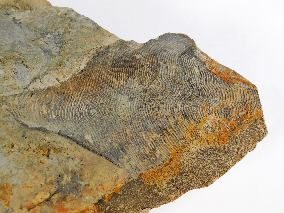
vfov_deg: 32.2
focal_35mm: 45
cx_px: 142
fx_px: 369
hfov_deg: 42.1
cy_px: 106
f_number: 3.7
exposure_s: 1/200
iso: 125
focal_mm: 8
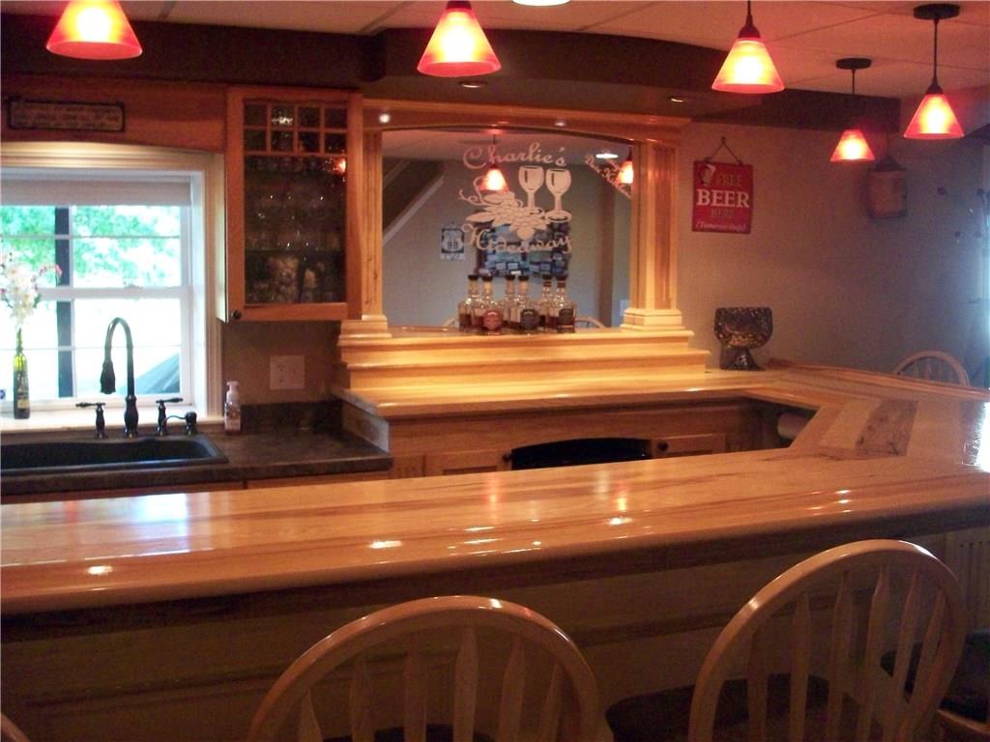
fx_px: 1058
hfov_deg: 50.1
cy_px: 371
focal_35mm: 37
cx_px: 495
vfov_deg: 38.7
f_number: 2.8
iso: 289
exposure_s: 1/45
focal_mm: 6.2
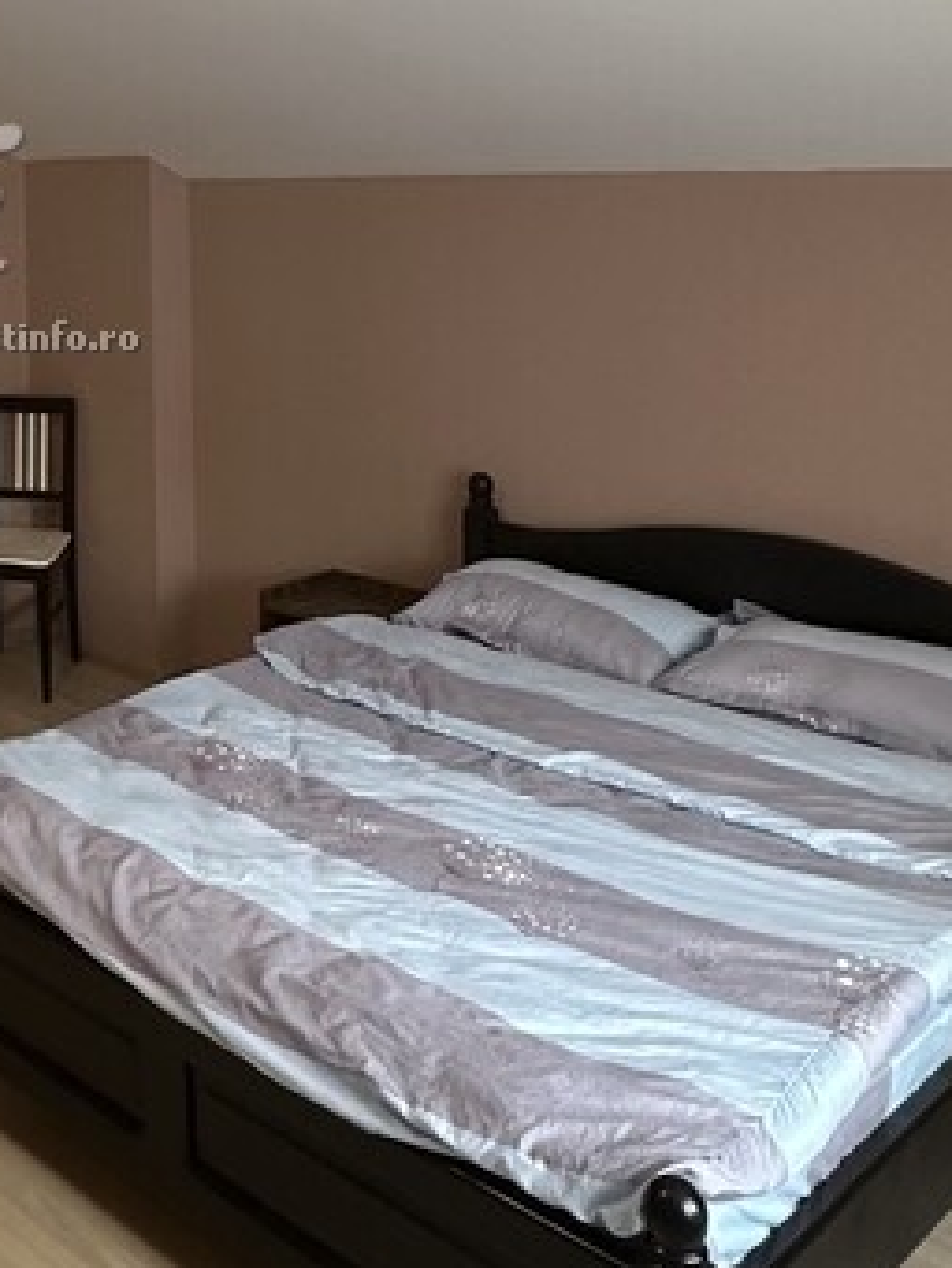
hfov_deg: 31.5
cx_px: -26
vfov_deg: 42.5
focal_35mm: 42
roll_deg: +0.6
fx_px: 1539
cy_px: 234
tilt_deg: -1.9
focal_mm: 2.22
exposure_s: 1/100
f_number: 2.2
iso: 250
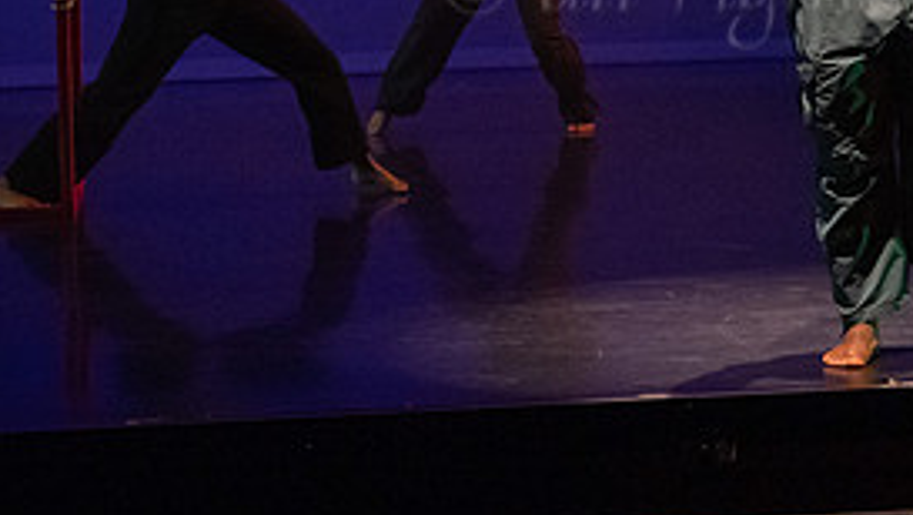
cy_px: -128
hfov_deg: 11.0
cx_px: 957
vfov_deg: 6.3
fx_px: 4676
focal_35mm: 193
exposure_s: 1/400
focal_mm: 75
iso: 4000
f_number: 3.5
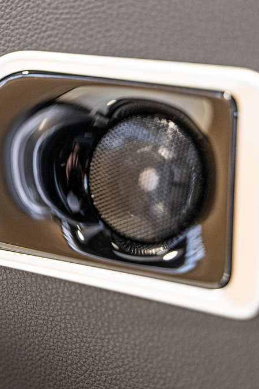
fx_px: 982
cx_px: 79
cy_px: 195
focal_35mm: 91
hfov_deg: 15.0
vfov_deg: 22.4
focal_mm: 60
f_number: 2.8
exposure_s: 1/125
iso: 1600
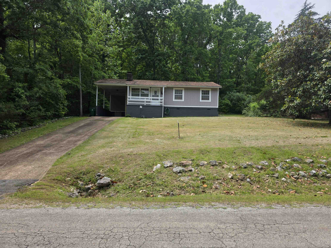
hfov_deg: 73.9
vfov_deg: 58.9
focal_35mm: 23
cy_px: 124
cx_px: 166
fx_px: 220
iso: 80
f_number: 1.7
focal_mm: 6.3
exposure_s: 1/2544
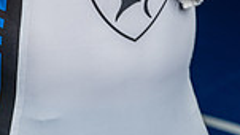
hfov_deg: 16.7
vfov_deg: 8.5
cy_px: -208
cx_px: 83
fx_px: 815
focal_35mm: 128
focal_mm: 41
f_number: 4
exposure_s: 1/125
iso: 800
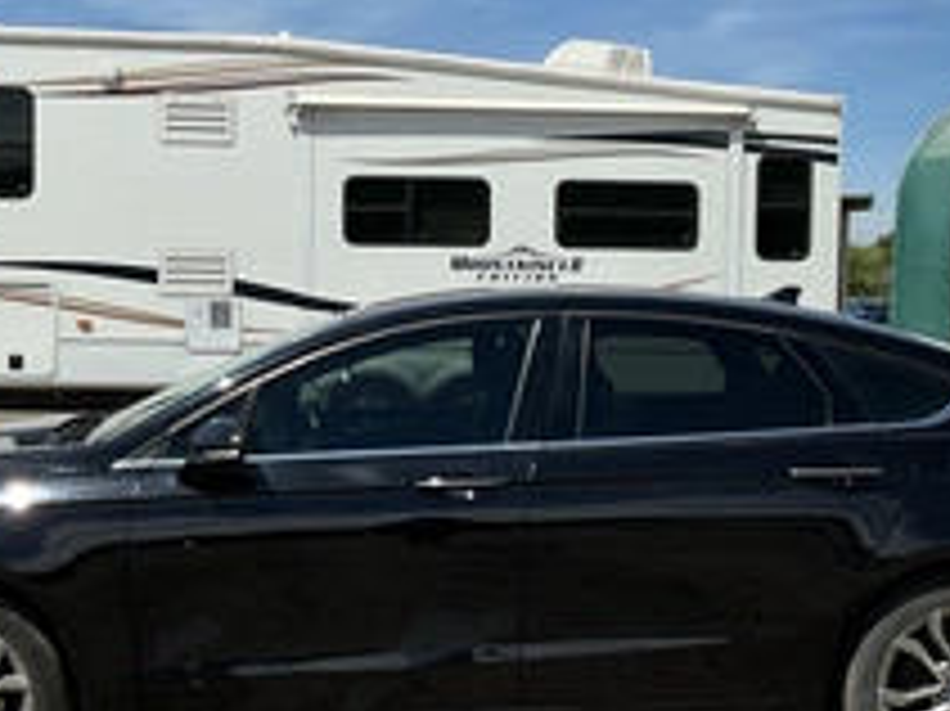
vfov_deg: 27.5
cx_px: 509
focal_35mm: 53
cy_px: 346
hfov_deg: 36.2
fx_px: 1454
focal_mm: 3
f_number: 1.8
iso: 25
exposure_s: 1/2538
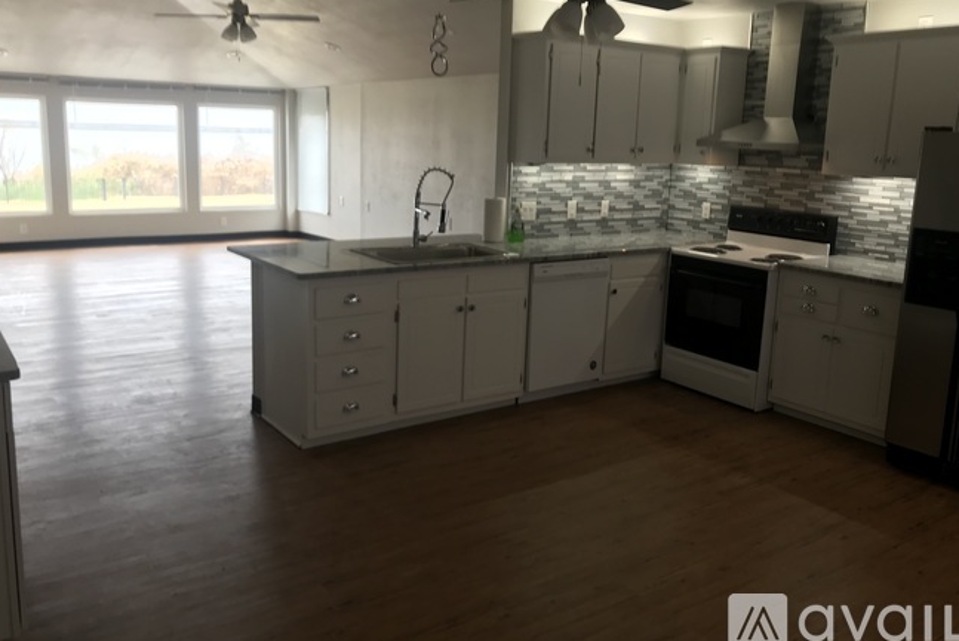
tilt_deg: -9.8
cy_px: 282
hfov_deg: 61.9
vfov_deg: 43.6
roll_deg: -1.9
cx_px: 474
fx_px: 799
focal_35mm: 30
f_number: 1.8
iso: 20
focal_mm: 3.99
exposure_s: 1/53
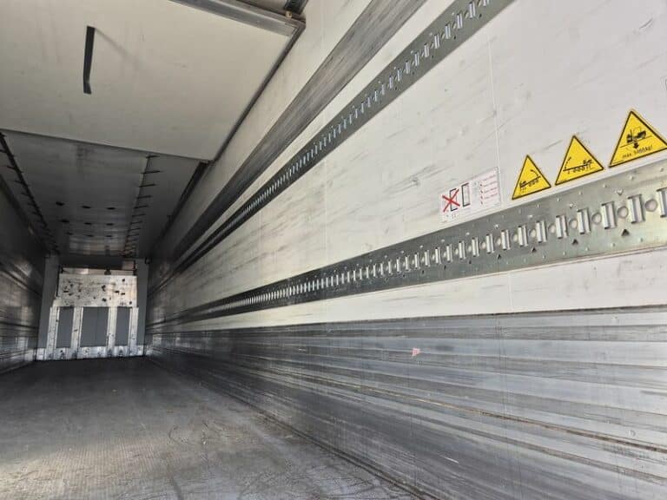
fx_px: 443
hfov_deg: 73.9
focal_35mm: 23
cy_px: 250
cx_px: 334
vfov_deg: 58.9
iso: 25
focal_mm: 5.4
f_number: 1.8
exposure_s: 1/180
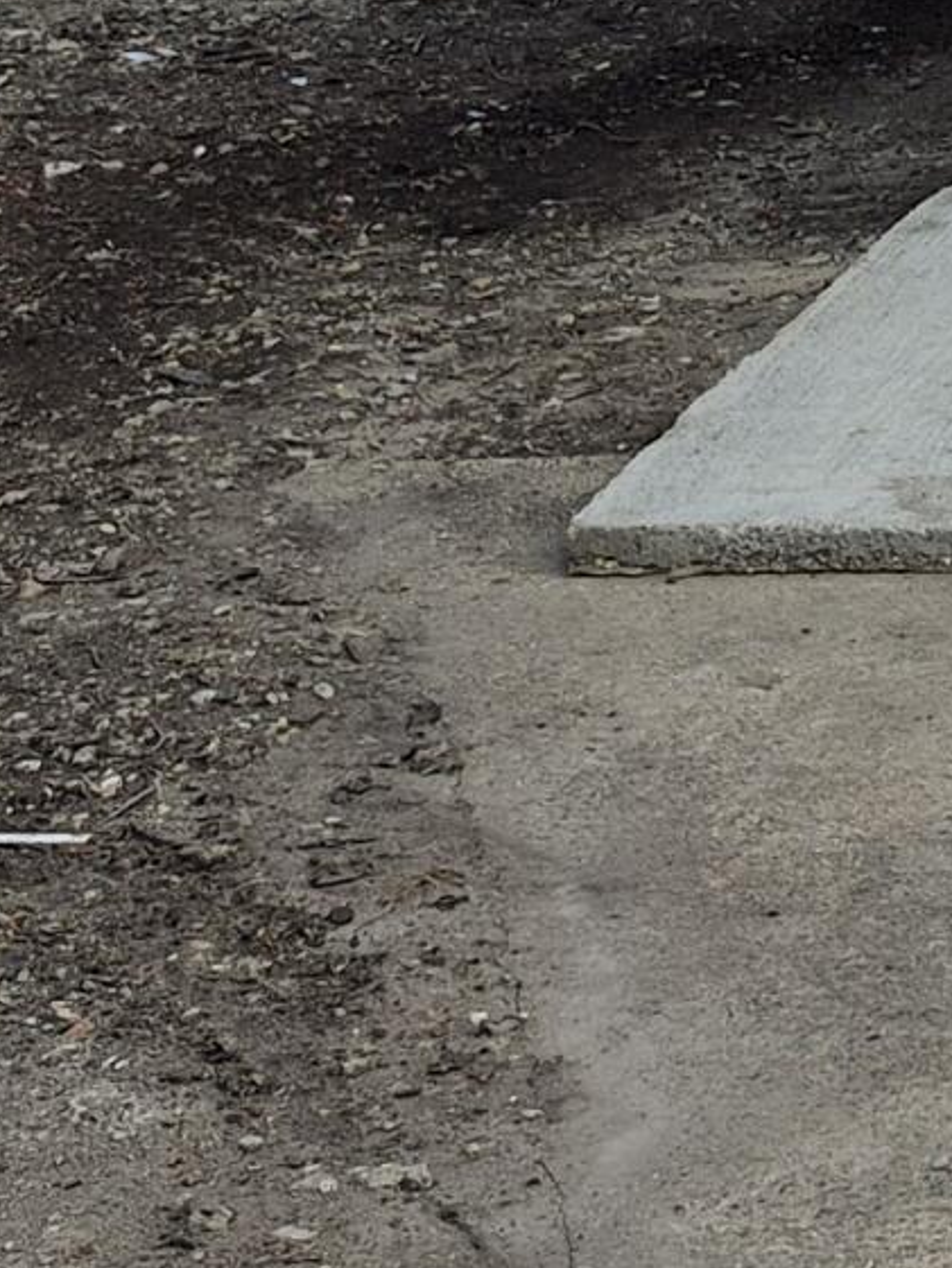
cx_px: 2435
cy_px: -1121
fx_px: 4509
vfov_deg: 14.0
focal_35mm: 123
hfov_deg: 10.2
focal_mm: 5.4
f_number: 1.8
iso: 25
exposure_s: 1/1564
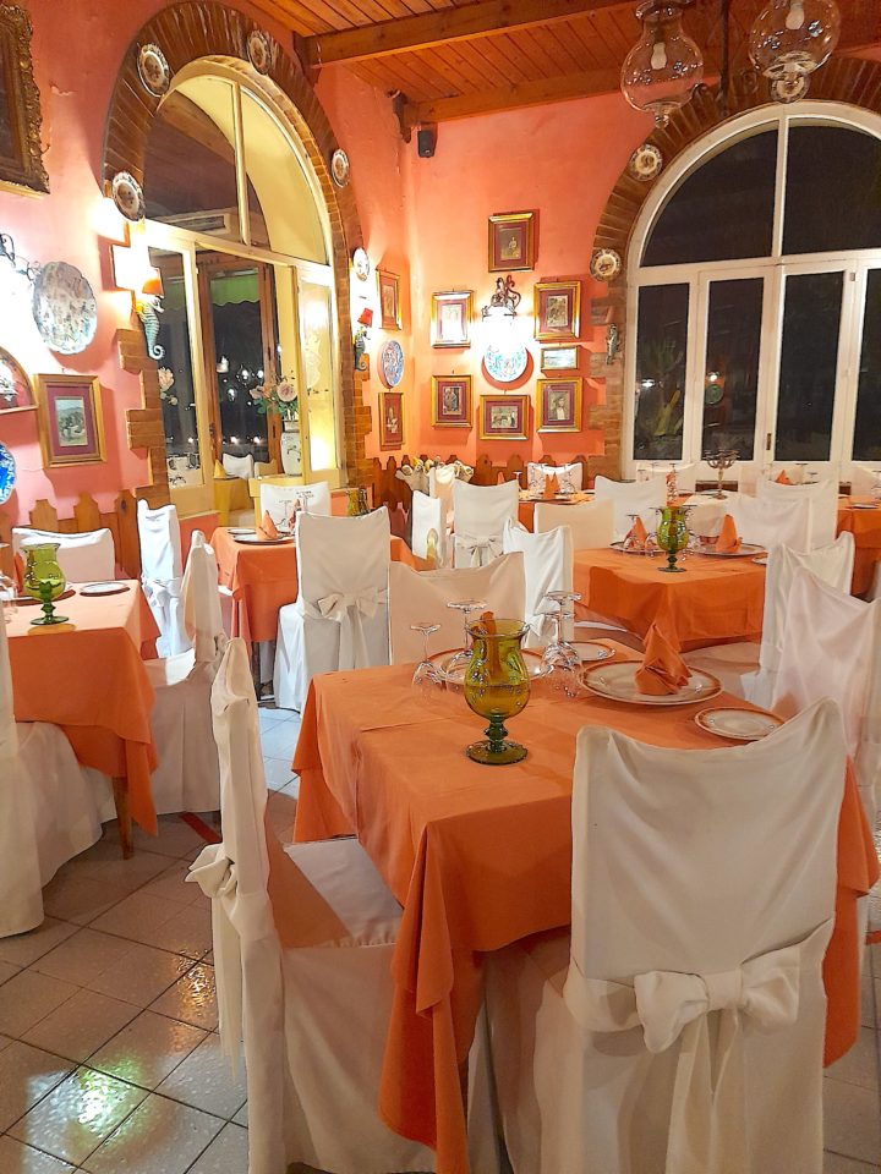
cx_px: 440
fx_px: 848
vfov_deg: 69.4
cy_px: 587
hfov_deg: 54.9
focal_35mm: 25
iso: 500
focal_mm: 4.6
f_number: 2
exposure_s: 1/25
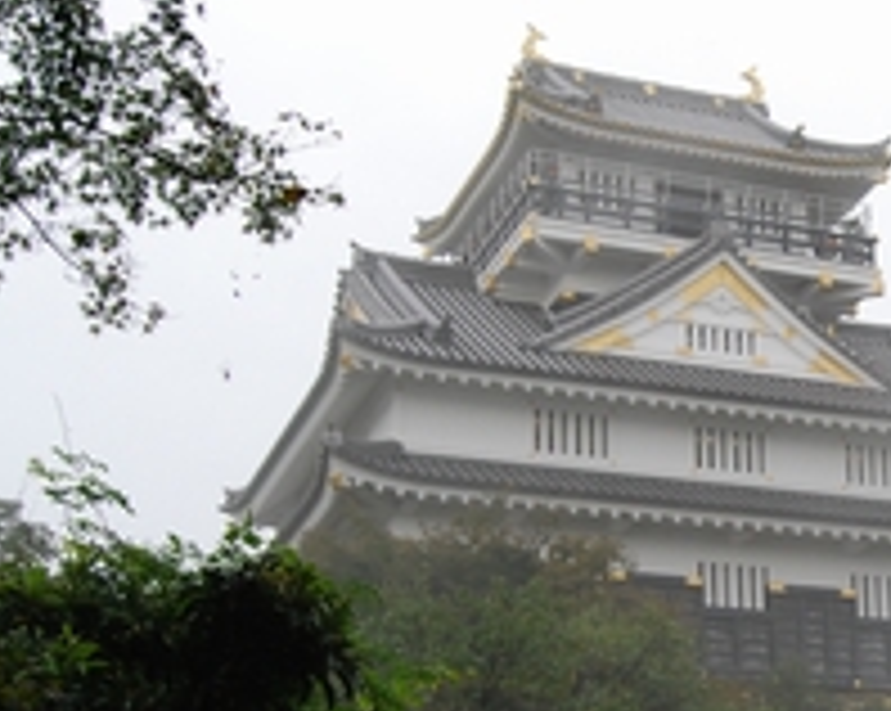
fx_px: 2029
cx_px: 868
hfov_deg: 23.8
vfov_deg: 19.7
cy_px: 531
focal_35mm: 77
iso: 800
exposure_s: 1/250
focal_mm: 24
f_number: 8
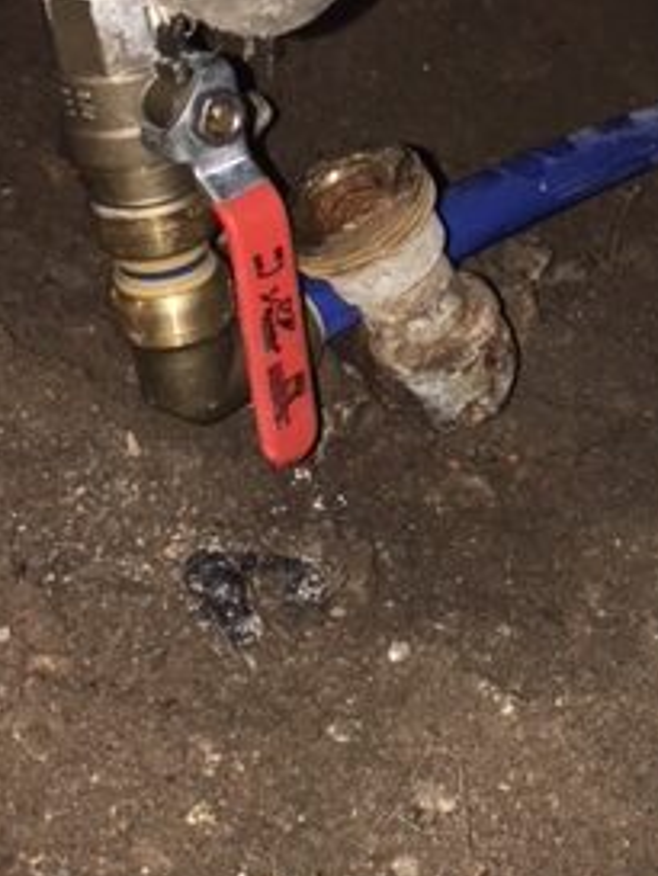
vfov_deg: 28.2
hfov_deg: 21.1
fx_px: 1722
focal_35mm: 68
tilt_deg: -21.7
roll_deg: -2.5
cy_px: 250
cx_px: 603
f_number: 2.2
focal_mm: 4.15
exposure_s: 1/21
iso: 25
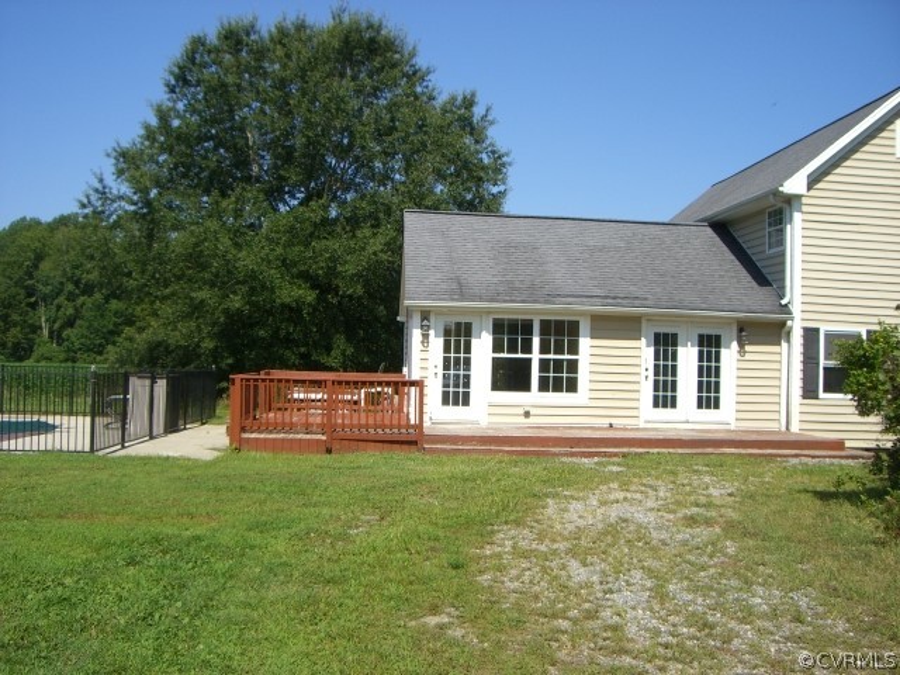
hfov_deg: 49.0
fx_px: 988
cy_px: 338
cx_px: 450
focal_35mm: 38
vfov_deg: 37.7
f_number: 4.3
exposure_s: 1/640
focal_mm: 6.2
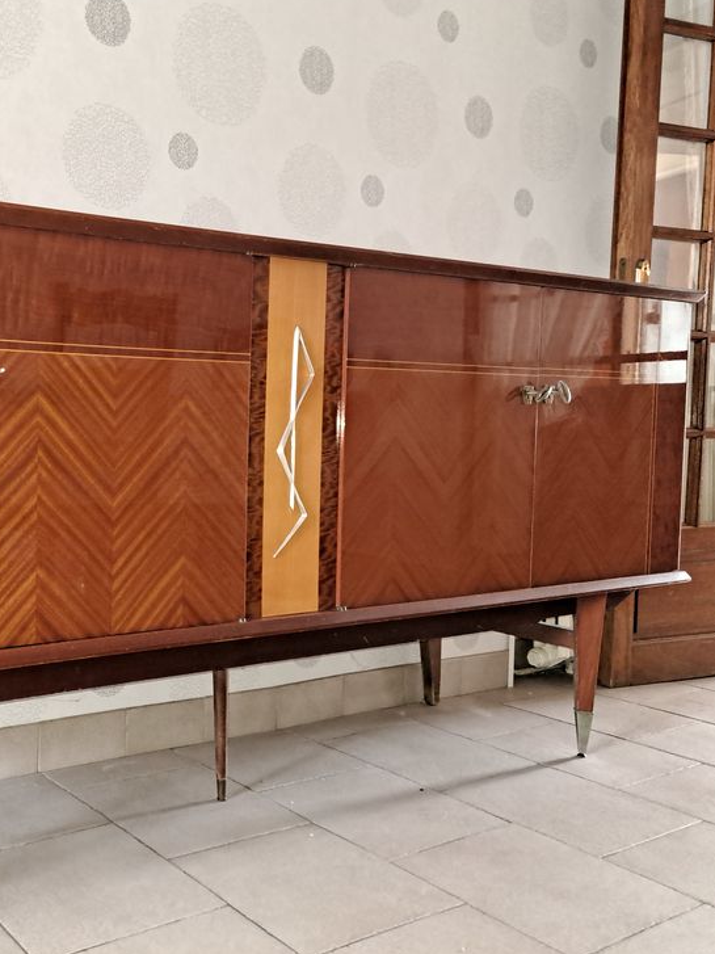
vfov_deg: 55.4
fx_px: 909
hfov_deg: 39.7
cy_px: 474
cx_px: 68
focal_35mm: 33
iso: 640
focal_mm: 5.23
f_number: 1.8
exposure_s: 1/25
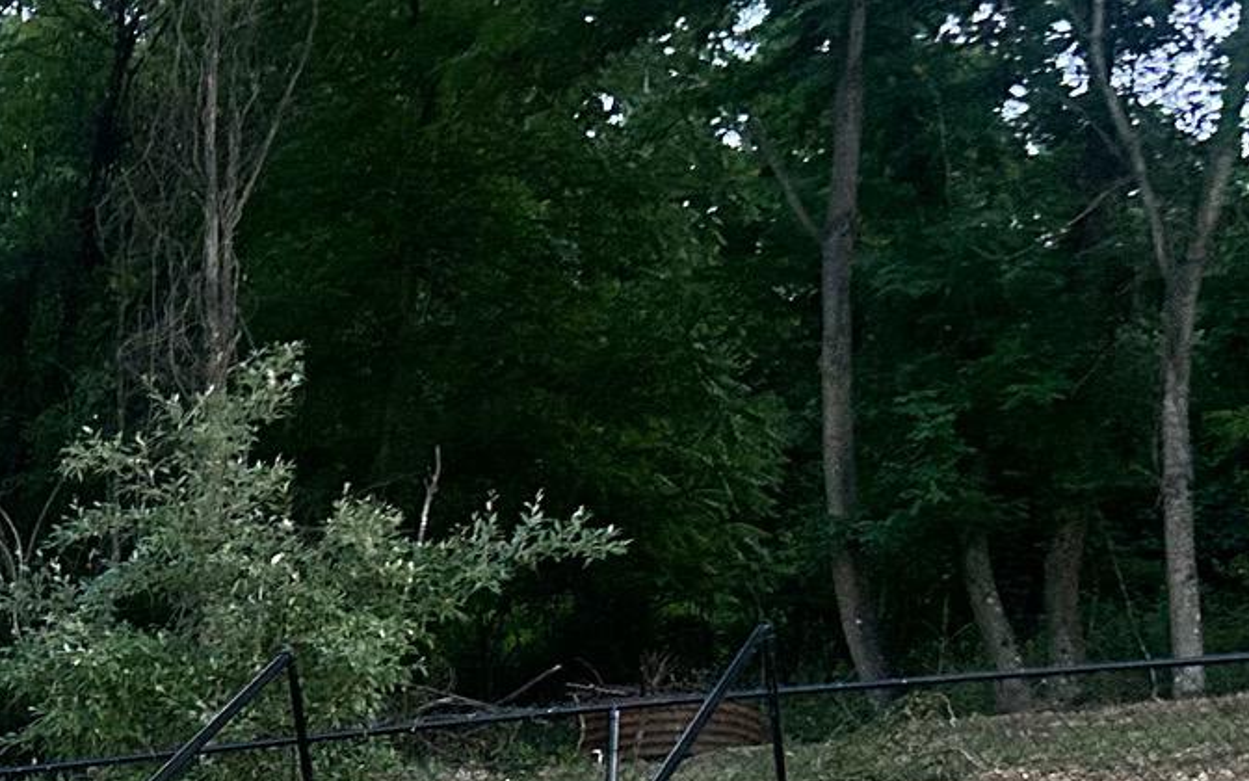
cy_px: 1188
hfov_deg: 22.8
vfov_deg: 14.5
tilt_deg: +1.5
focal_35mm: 84
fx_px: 2859
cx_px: -223
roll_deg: -2.2
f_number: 1.5
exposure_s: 1/30
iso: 640
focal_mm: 5.7
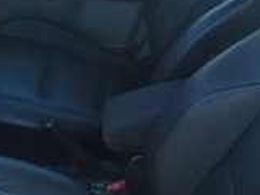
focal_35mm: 84
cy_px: 210
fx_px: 631
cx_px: 8
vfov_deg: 17.1
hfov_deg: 22.5
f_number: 3.5
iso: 125
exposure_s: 1/100
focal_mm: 3.7
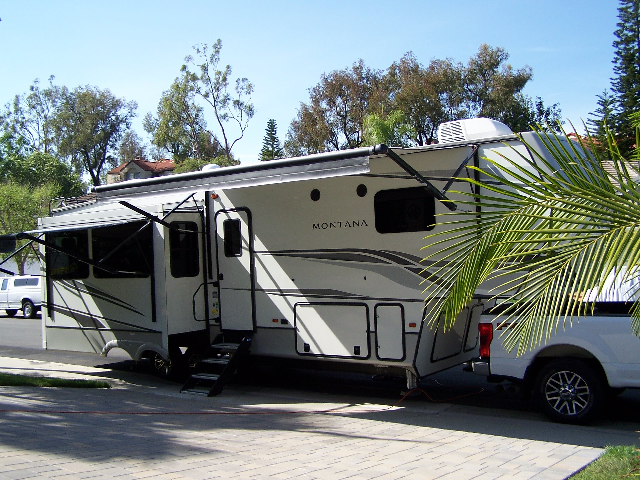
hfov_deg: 49.0
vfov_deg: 37.7
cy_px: 240
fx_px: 703
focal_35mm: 38
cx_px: 320
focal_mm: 6.3
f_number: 2.8
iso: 80
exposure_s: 1/750
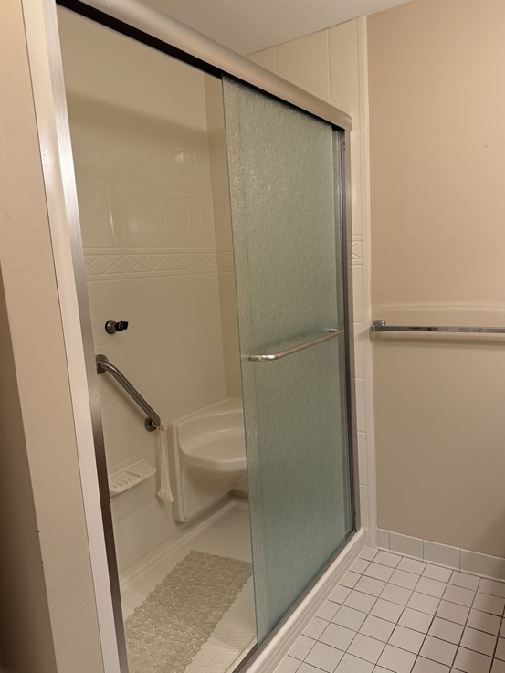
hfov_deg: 54.9
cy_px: 339
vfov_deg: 69.4
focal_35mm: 25
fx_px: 486
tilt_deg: -8.7
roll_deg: +3.2
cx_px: 258
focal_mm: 6.76
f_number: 1.78
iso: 125
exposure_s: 1/60
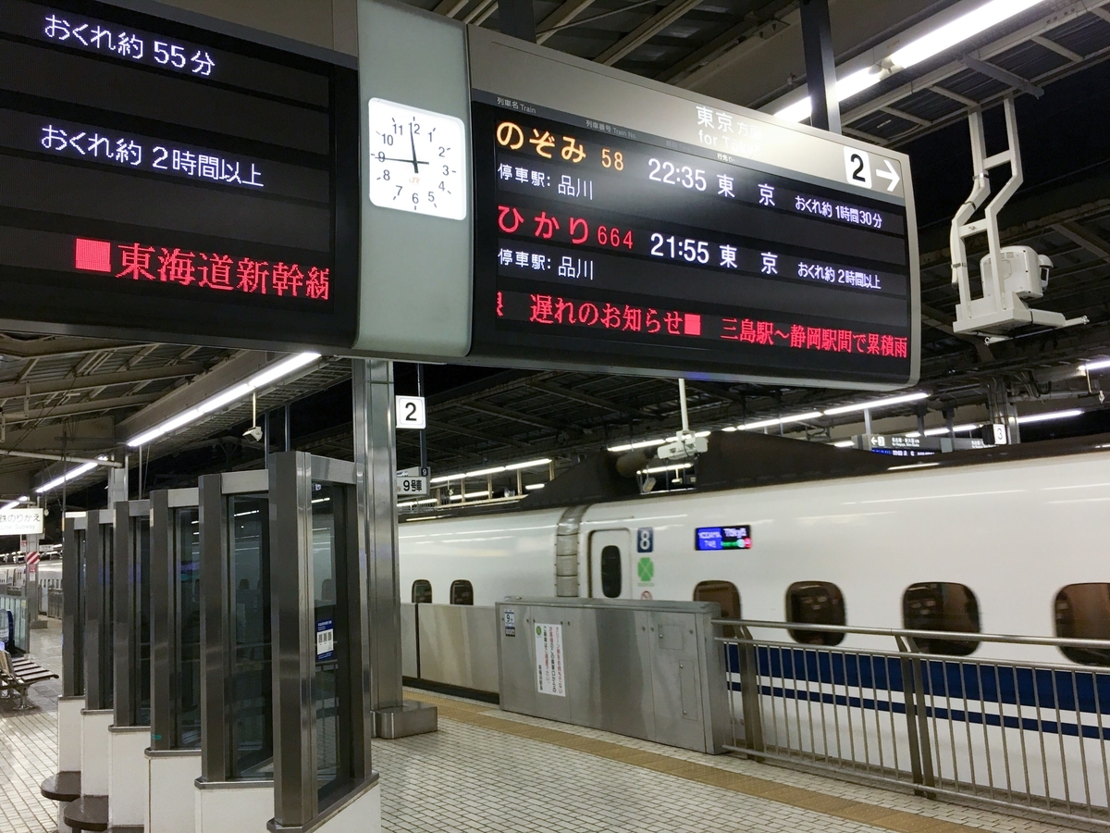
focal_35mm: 29
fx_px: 930
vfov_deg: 48.2
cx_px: 555
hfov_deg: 61.7
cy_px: 416
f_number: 2.2
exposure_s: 1/30
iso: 25
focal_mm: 4.15
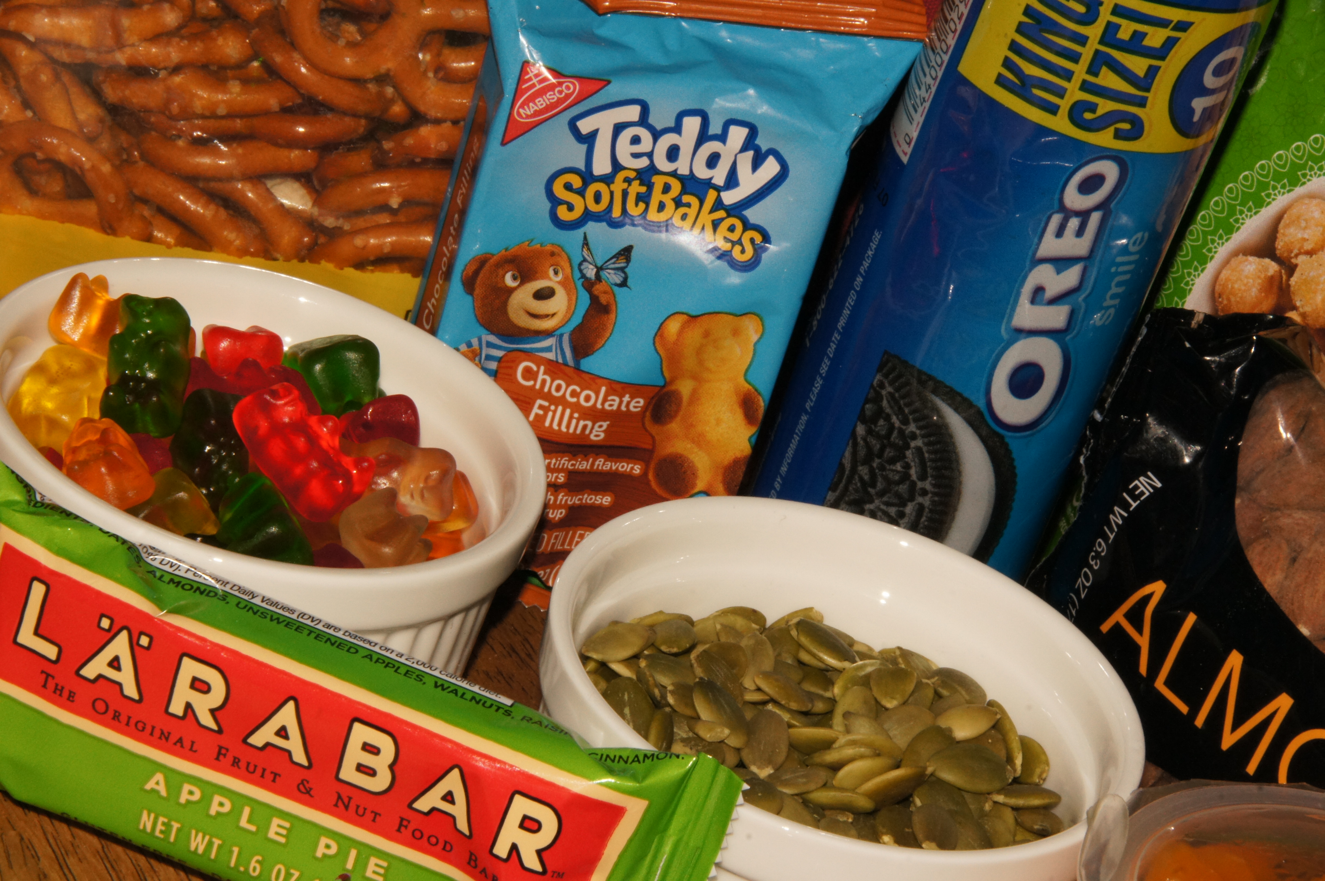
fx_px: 5791
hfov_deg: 13.1
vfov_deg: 8.7
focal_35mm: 158
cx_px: 662
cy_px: 440
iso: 800
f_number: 29
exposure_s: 1/160
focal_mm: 105
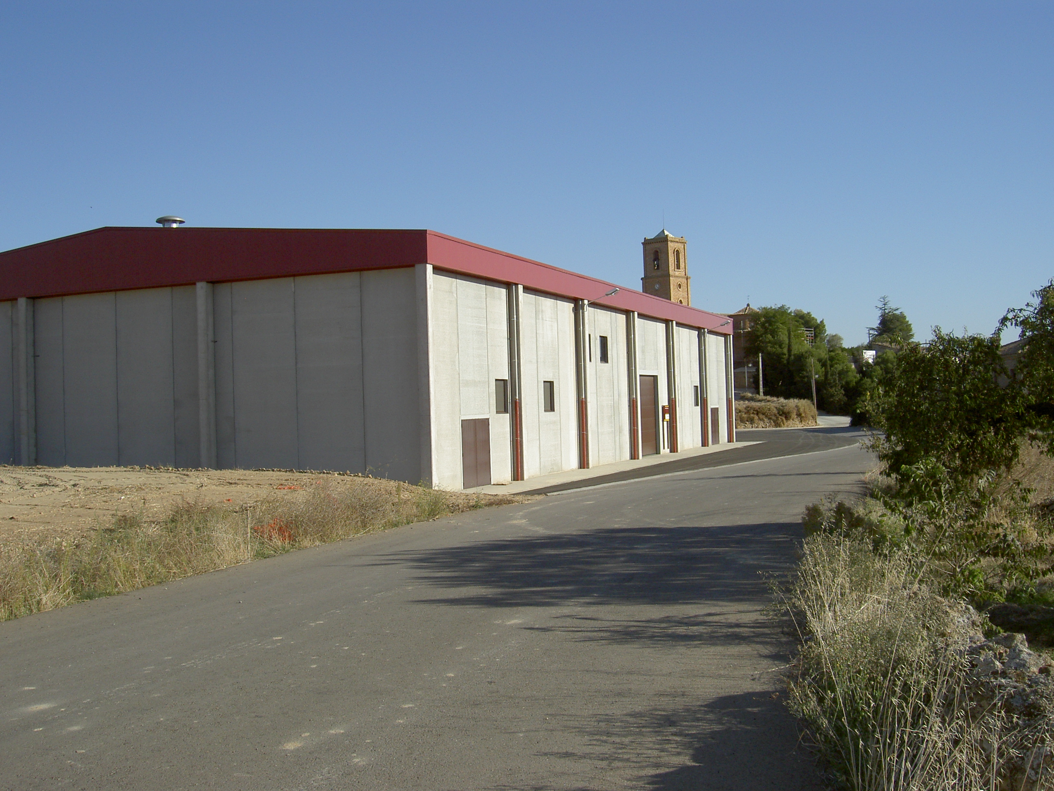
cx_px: 527
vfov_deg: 36.8
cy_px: 396
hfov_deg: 47.9
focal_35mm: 39
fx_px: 1187
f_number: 4.7
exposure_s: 1/625
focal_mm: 8
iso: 100
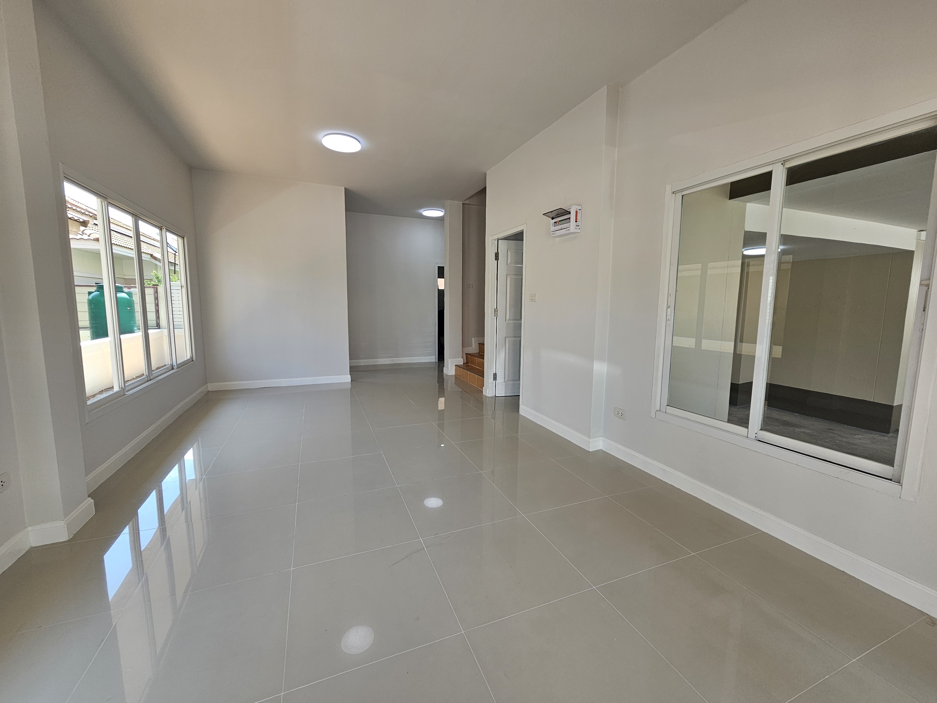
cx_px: 468
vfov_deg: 89.9
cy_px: 352
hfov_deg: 106.2
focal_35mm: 13
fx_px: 352
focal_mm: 2.2
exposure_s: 1/133
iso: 50
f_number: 2.2
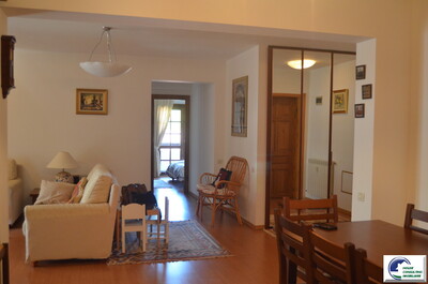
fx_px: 427
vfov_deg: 36.7
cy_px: 142
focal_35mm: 36
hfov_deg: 53.2
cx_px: 214
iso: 1600
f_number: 3.8
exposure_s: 1/80
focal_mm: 24
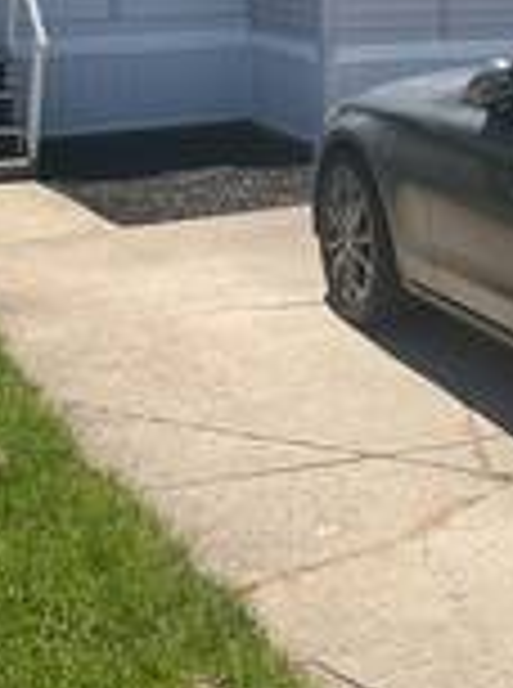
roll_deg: -0.4
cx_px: 396
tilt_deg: -4.0
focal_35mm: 73
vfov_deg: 25.1
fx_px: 1449
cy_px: -45
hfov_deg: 19.9
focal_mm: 3
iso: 16
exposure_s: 1/1675
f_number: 1.8
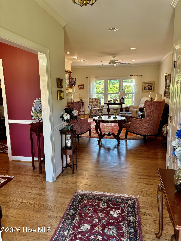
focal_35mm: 26
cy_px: 120
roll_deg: +1.0
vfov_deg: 67.3
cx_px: 90
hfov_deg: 53.1
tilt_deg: -6.9
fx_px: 181
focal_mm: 5.96
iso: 200
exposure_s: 1/120
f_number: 1.6
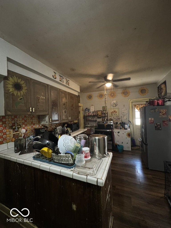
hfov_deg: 85.7
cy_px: 114
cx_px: 86
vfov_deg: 102.1
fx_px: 92
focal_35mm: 14
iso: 640
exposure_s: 1/60
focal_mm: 2.22
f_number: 2.2
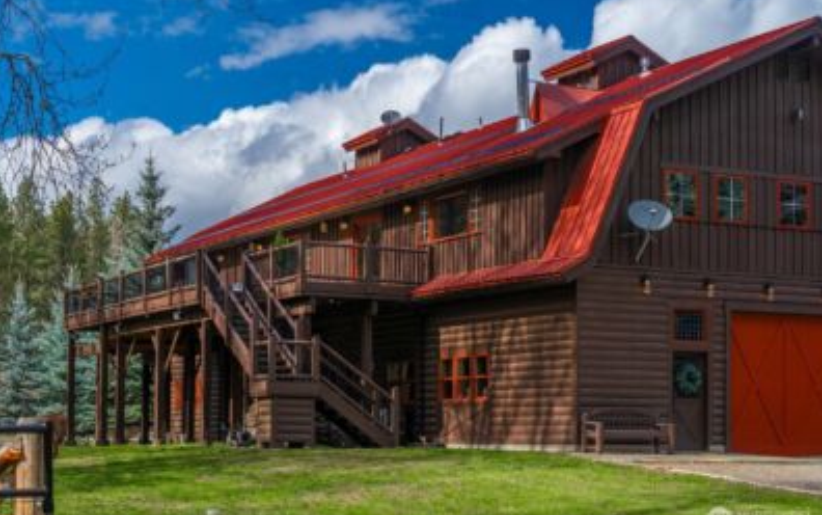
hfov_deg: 28.6
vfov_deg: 18.1
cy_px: 261
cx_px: 411
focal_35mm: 72
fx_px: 1614
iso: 125
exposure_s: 1/250
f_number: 5.6
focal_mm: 70
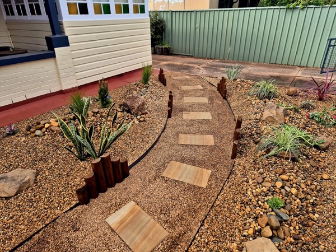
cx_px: 168
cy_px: 126
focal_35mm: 23
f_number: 1.8
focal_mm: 5.4
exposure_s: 1/417
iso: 25
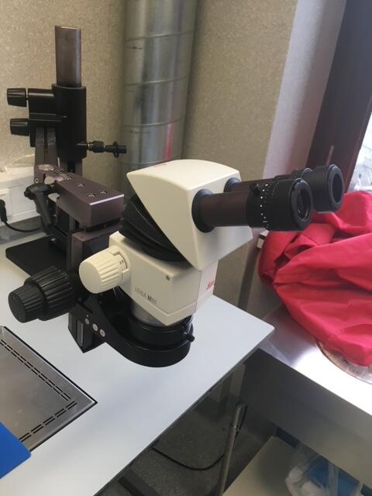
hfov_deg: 48.2
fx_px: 416
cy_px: 248
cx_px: 186
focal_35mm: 29
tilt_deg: -27.0
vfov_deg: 61.7
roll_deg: -7.7
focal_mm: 4.15
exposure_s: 1/33
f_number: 2.2
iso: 32
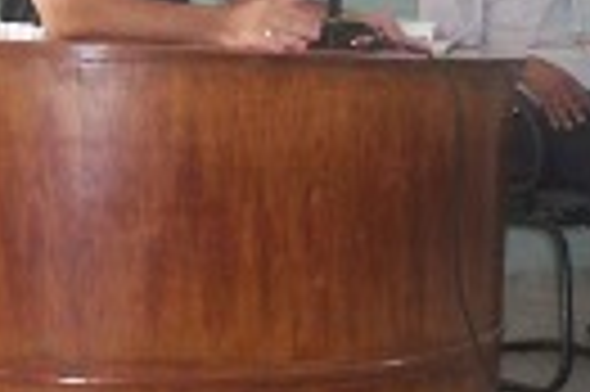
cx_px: 500
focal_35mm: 127
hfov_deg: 16.0
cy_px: -70
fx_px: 2079
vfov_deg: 10.6
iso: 240
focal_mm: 5.7
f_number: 2.9
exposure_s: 1/30
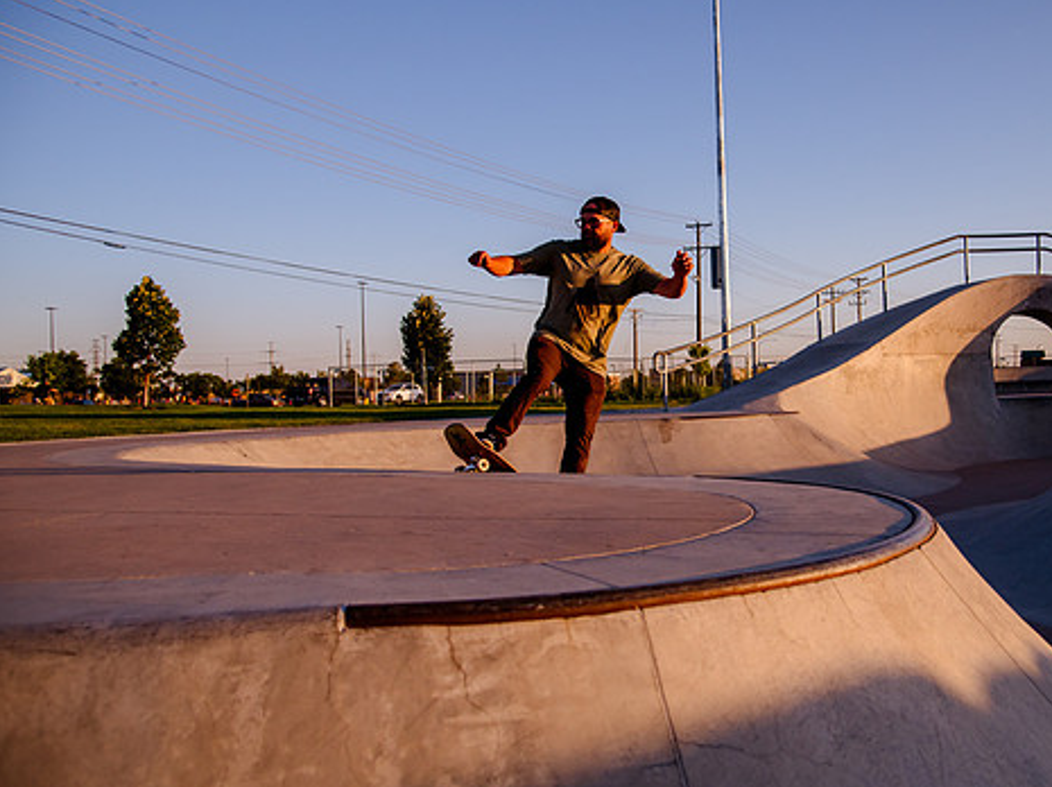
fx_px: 1063
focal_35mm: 35
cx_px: 652
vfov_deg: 40.6
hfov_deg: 52.2
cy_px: 389
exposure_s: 1/5000
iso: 1000
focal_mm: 28
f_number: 4
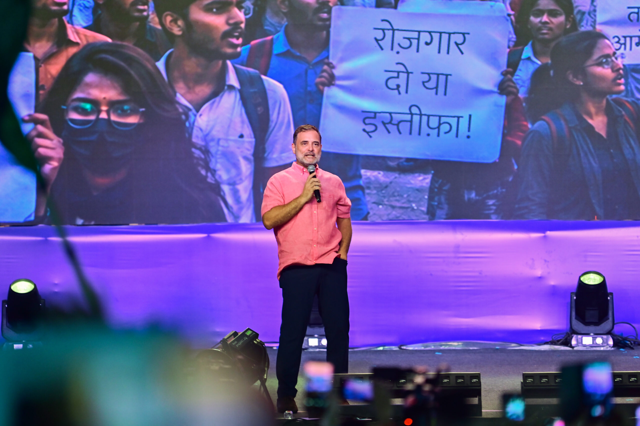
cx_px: 320
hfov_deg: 10.3
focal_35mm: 200
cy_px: 213
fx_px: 3553
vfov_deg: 6.9
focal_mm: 200
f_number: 2.8
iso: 800
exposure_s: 1/250
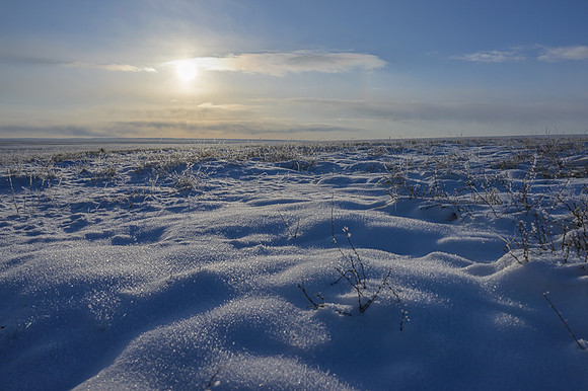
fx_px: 459
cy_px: 171
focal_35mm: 28
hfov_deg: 65.0
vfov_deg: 46.0
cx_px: 331
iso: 100
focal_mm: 25
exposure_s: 1/1600
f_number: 11
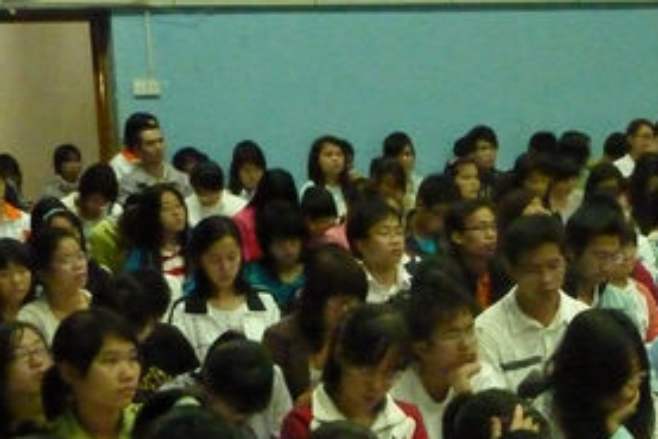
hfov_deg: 17.4
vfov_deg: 11.7
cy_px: 370
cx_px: 451
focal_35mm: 117
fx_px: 2140
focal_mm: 8.5
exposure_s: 1/25
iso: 1600
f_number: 3.8
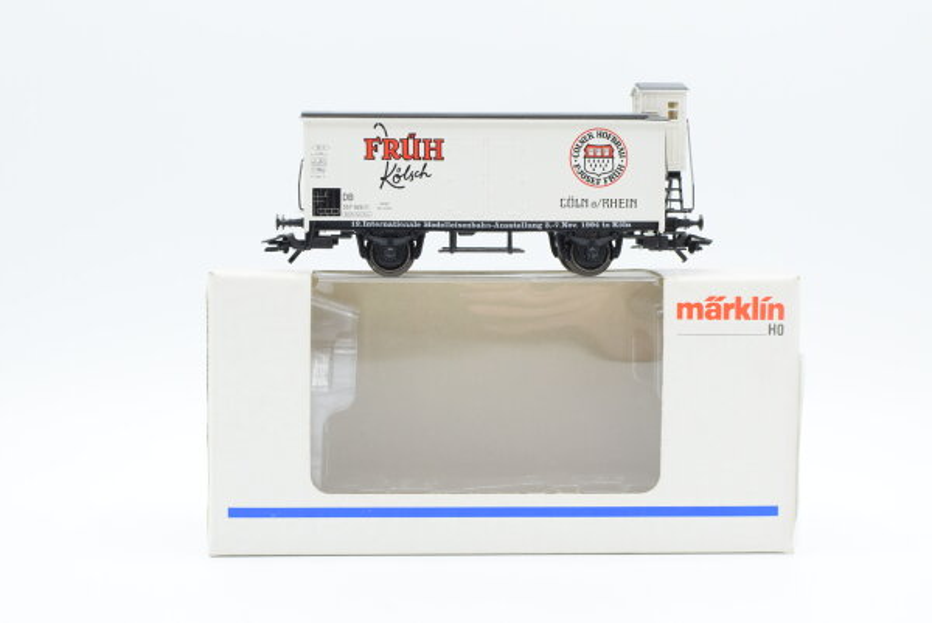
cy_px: 312
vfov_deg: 25.8
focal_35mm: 52
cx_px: 466
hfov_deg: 37.8
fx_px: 1360
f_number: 8
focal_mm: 35
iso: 320
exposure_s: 1/125
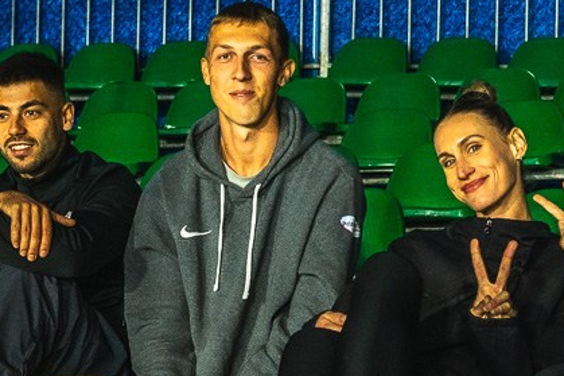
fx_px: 1723
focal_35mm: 110
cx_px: 230
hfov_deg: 18.6
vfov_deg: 12.4
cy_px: 268
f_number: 2.8
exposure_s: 1/500
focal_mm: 24
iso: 1250
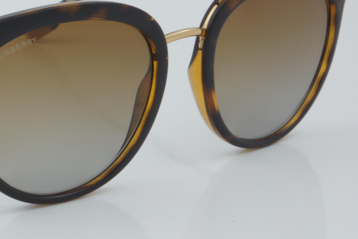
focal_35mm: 130
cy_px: 68
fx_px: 1293
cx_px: 49
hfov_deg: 15.6
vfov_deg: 10.5
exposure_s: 1/4
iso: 100
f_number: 32
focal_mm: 50
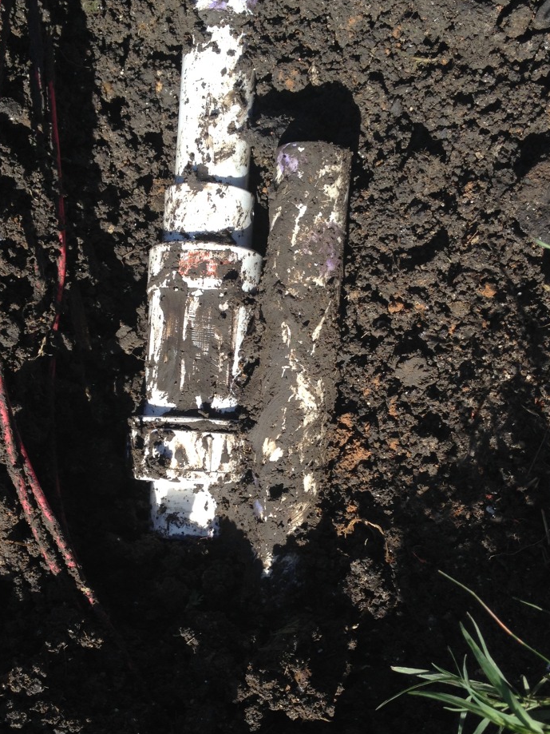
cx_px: 235
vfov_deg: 36.6
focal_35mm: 52
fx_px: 1102
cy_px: 450
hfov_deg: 28.0
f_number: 2.4
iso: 50
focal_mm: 4.28
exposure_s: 1/1200
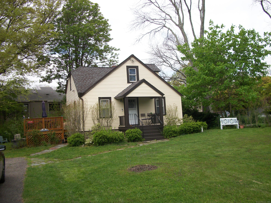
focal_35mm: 32
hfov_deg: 56.8
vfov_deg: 44.2
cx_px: 136
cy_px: 102
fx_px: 251
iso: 80
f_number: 8.8
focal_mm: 5.7
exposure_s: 1/125
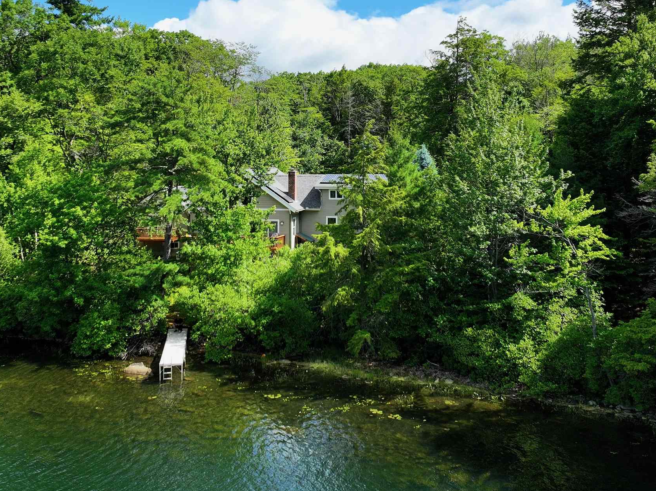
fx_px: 833
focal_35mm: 44
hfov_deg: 42.9
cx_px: 298
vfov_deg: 32.5
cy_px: 156
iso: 210
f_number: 2.8
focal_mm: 12.29
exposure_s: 1/2000
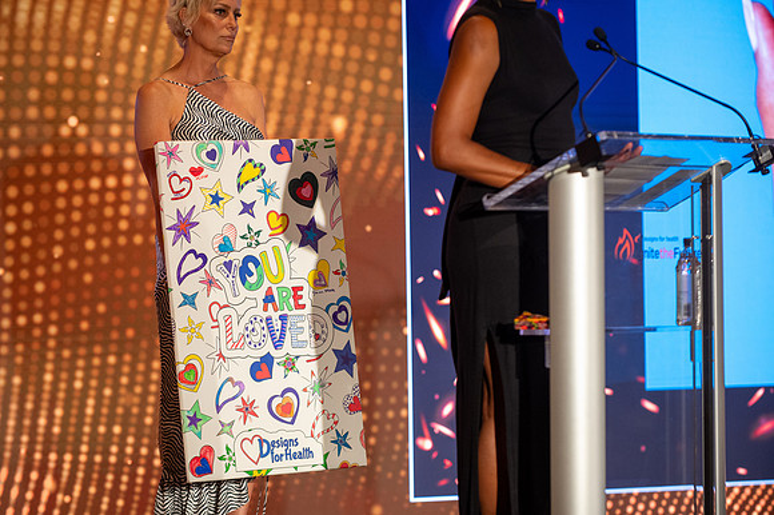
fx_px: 3223
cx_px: 387
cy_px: 258
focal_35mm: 150
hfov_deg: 13.7
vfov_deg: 9.1
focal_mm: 150
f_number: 2.8
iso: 3200
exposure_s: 1/200
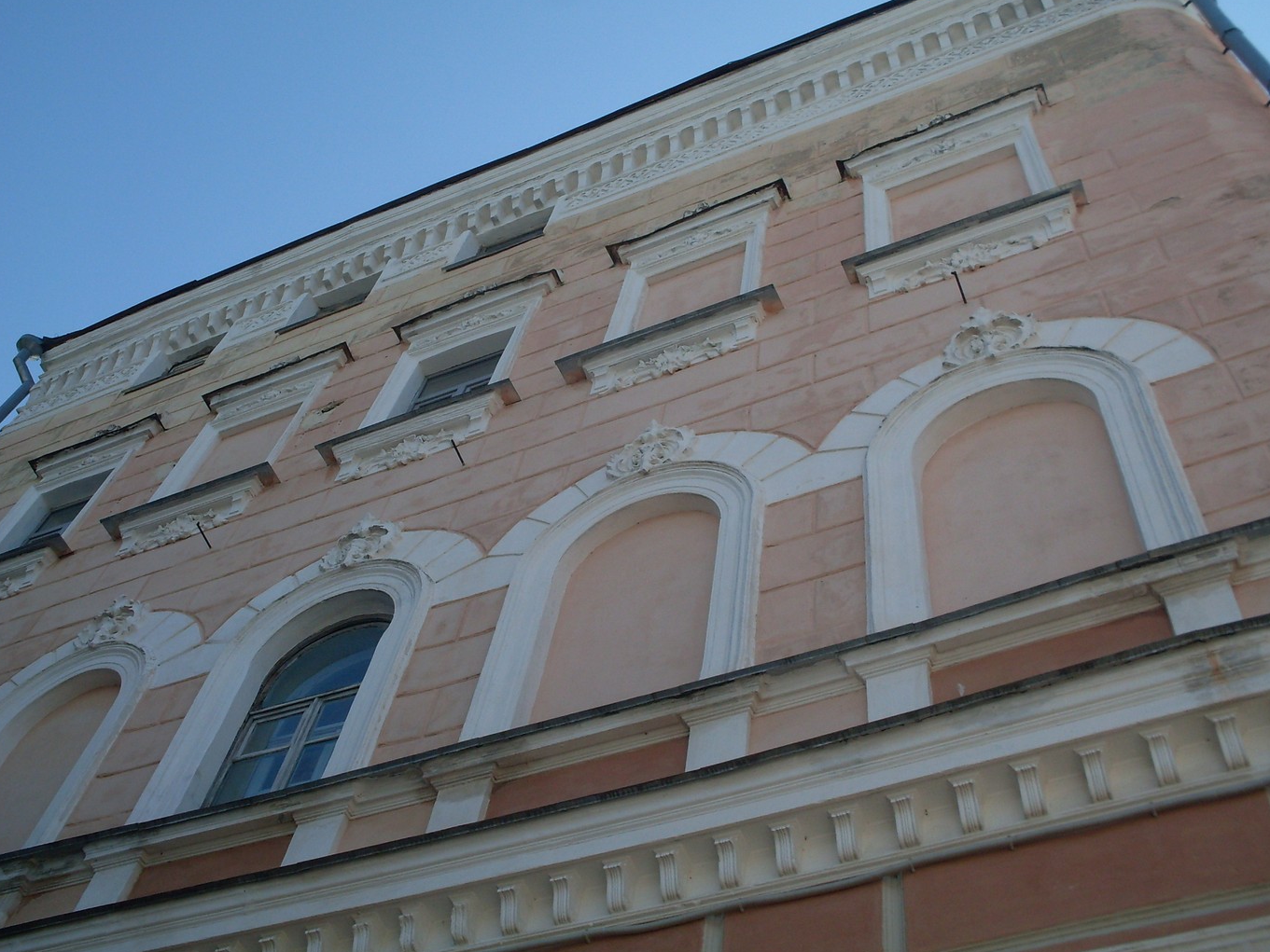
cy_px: 459
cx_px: 614
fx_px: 1468
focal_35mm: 40
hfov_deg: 46.8
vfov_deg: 36.0
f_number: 8.4
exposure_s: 1/180
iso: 80
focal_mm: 6.3
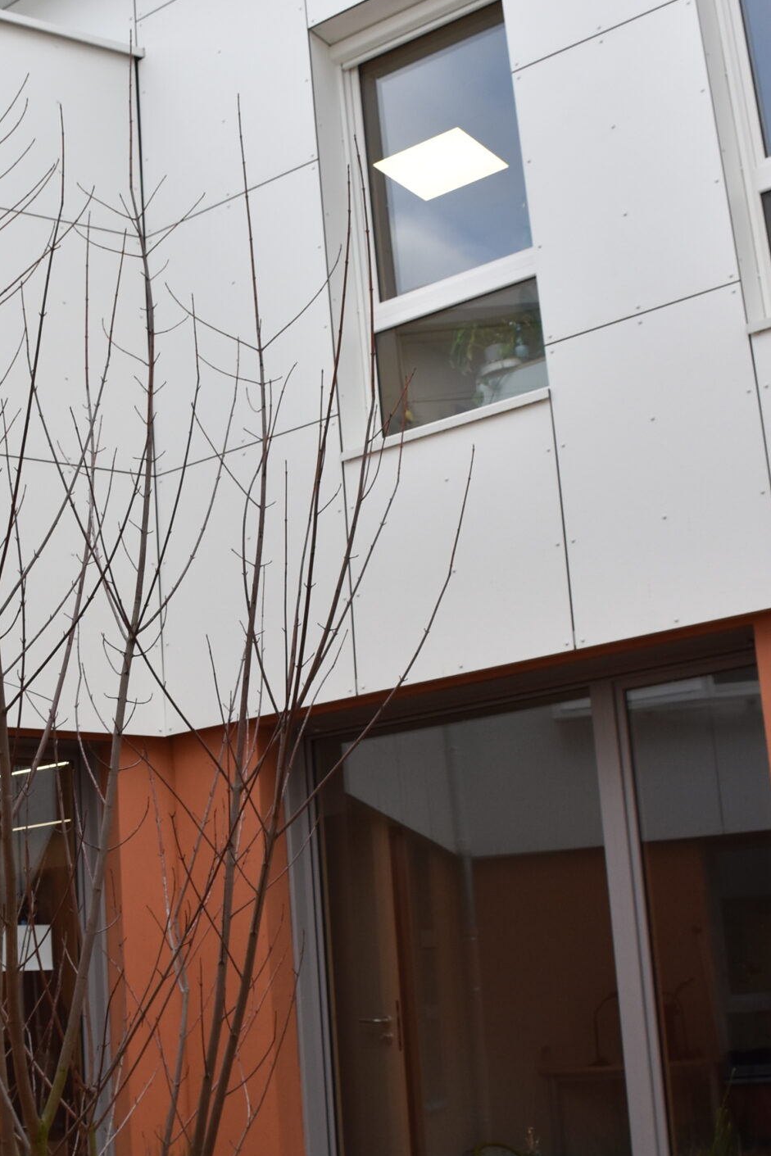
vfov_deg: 40.3
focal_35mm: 49
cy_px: 660
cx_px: 161
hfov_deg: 27.0
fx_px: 1574
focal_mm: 18
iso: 400
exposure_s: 1/125
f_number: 5.6
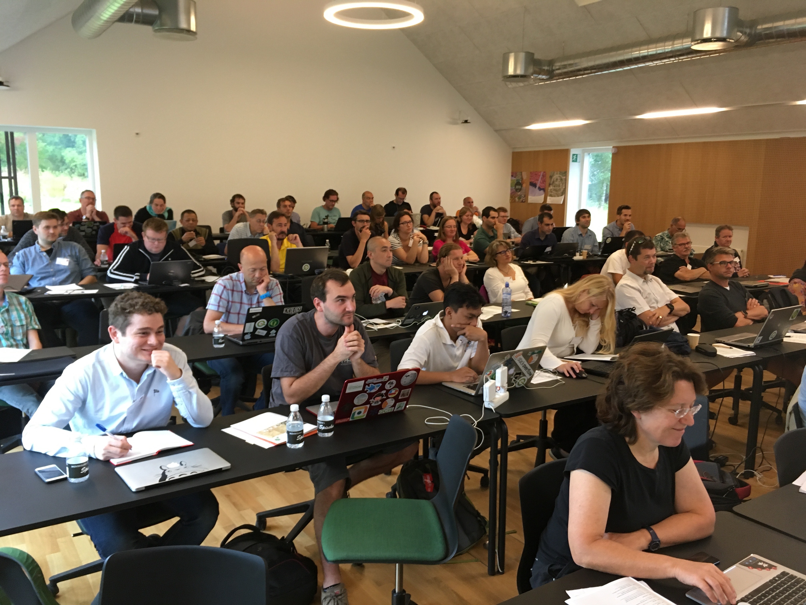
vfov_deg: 48.2
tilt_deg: -10.6
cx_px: 403
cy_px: 302
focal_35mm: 29
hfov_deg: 61.7
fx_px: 675
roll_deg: -2.4
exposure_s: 1/33
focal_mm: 4.15
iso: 160
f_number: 2.2
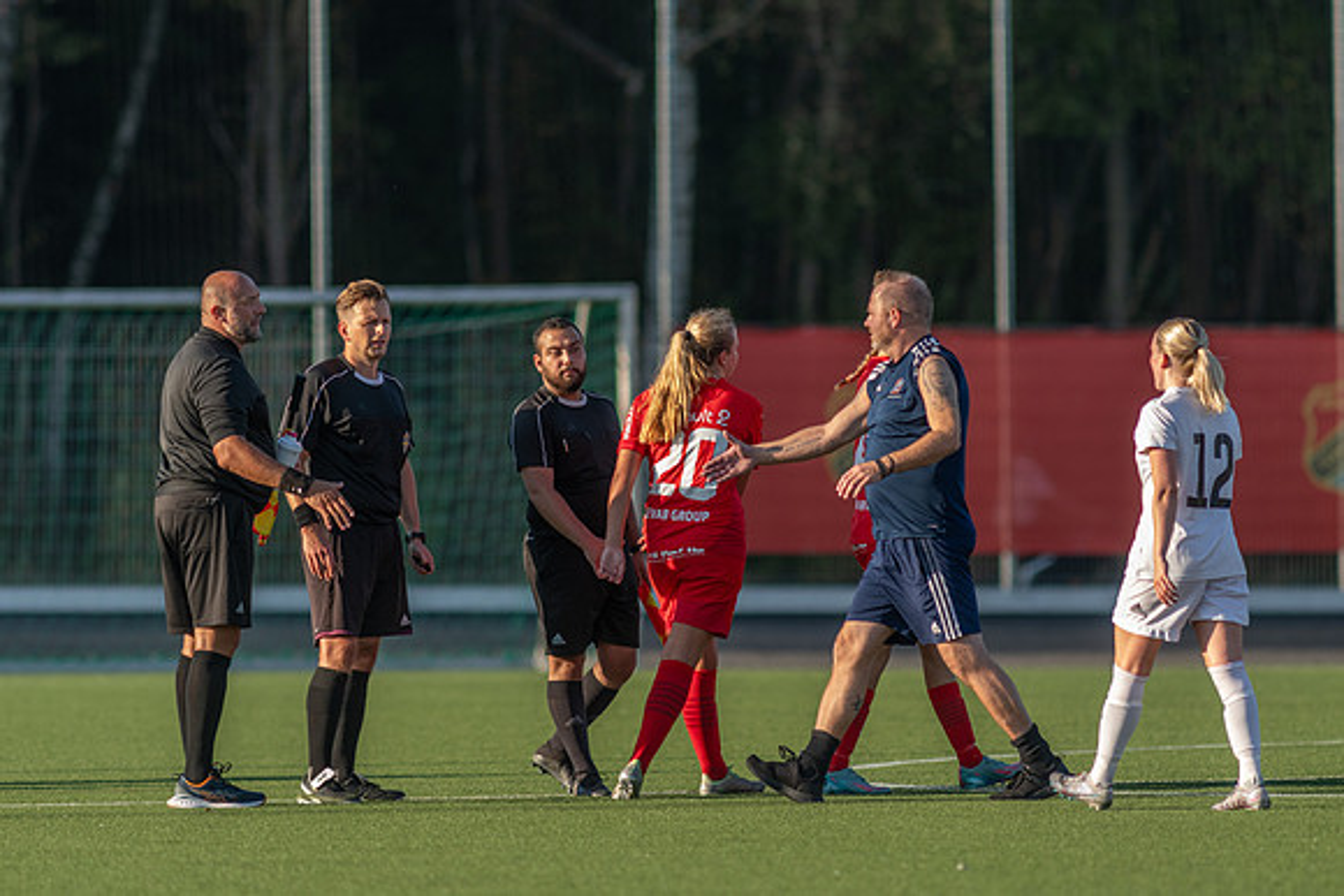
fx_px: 17018
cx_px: 672
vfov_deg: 3.0
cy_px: 448
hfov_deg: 4.5
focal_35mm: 456
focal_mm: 300
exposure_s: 1/2000
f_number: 3.2
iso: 360
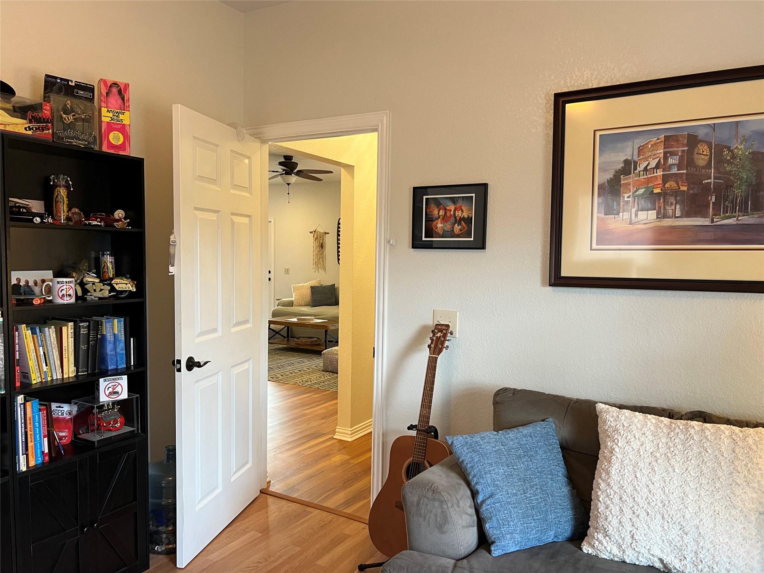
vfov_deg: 53.1
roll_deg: -0.8
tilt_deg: -3.1
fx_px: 574
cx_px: 382
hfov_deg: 67.3
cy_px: 286
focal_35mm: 26
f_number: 1.5
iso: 125
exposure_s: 1/60
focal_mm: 5.7
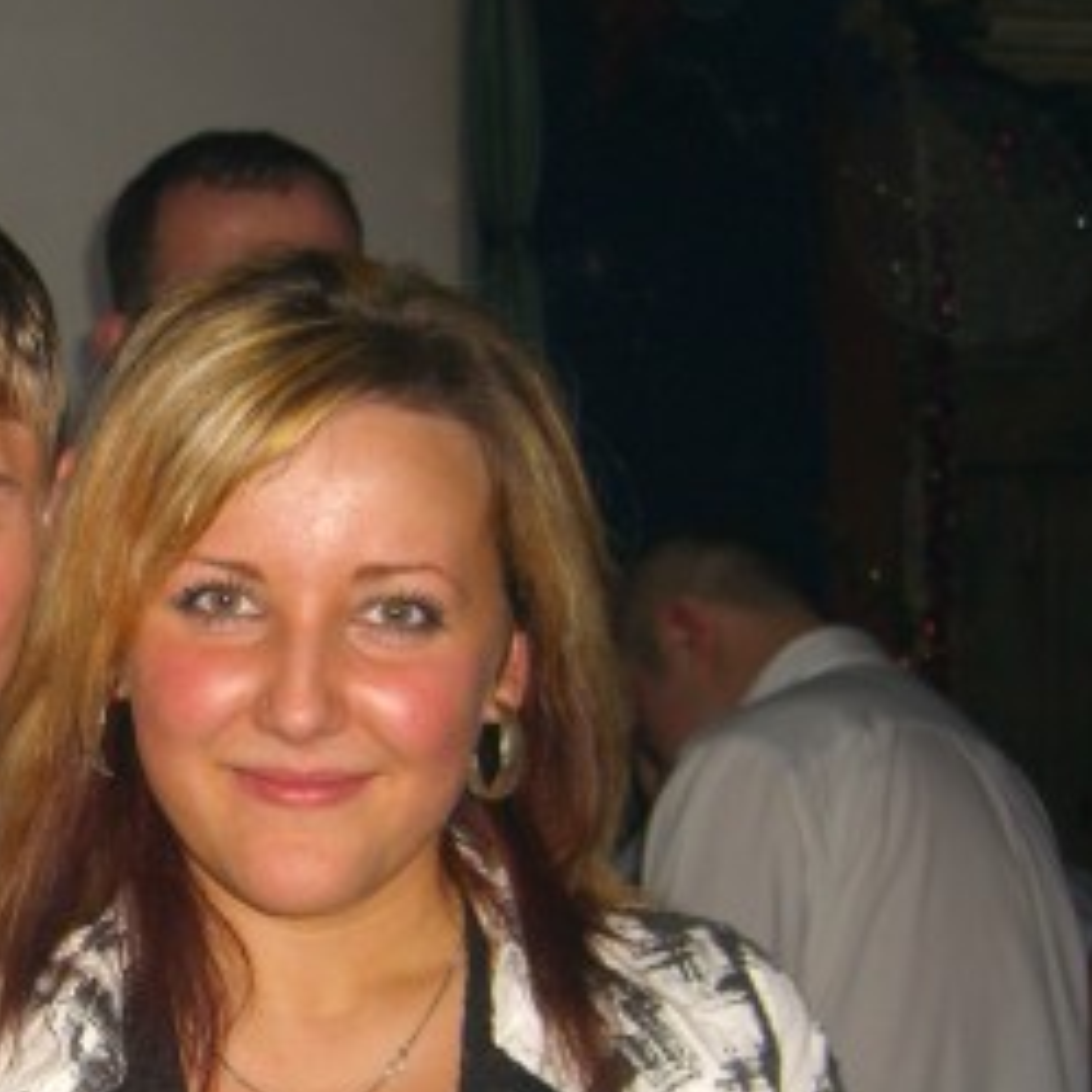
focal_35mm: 81
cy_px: 903
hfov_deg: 20.7
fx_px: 2891
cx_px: 4
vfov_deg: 21.1
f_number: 2.8
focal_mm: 7.9
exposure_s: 1/60
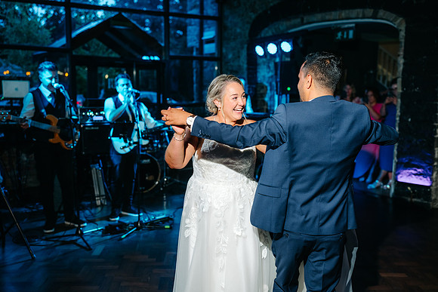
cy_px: 146
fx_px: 426
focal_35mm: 35
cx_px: 219
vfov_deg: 37.9
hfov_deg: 54.4
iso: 400
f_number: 2.2
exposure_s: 1/200
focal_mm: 35
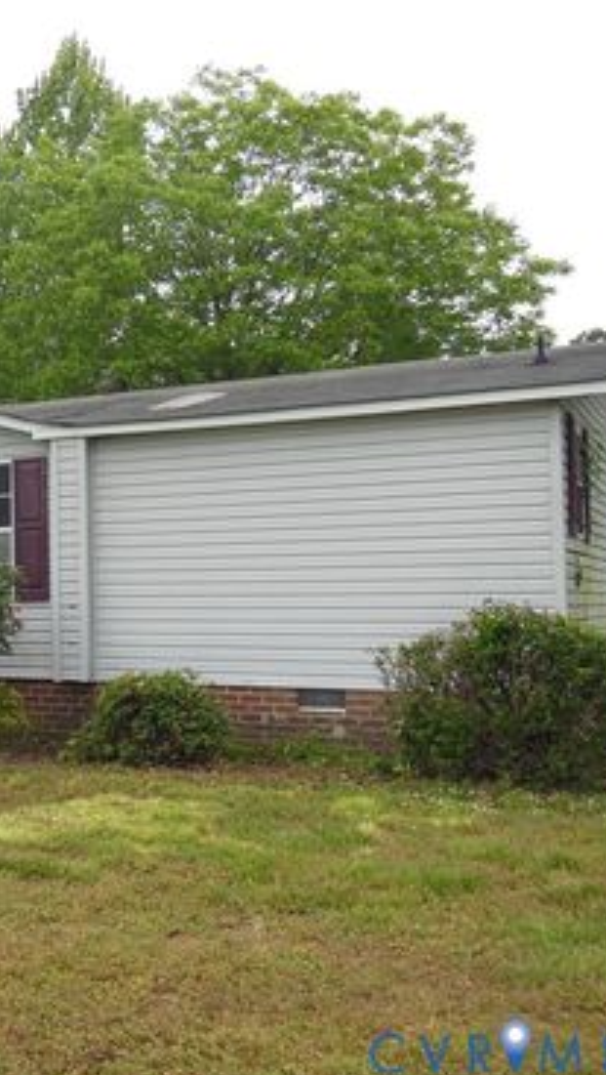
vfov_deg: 47.3
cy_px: 543
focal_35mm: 43
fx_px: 1226
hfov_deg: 25.6
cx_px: -70
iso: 125
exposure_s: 1/320
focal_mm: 5.2
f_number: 3.7
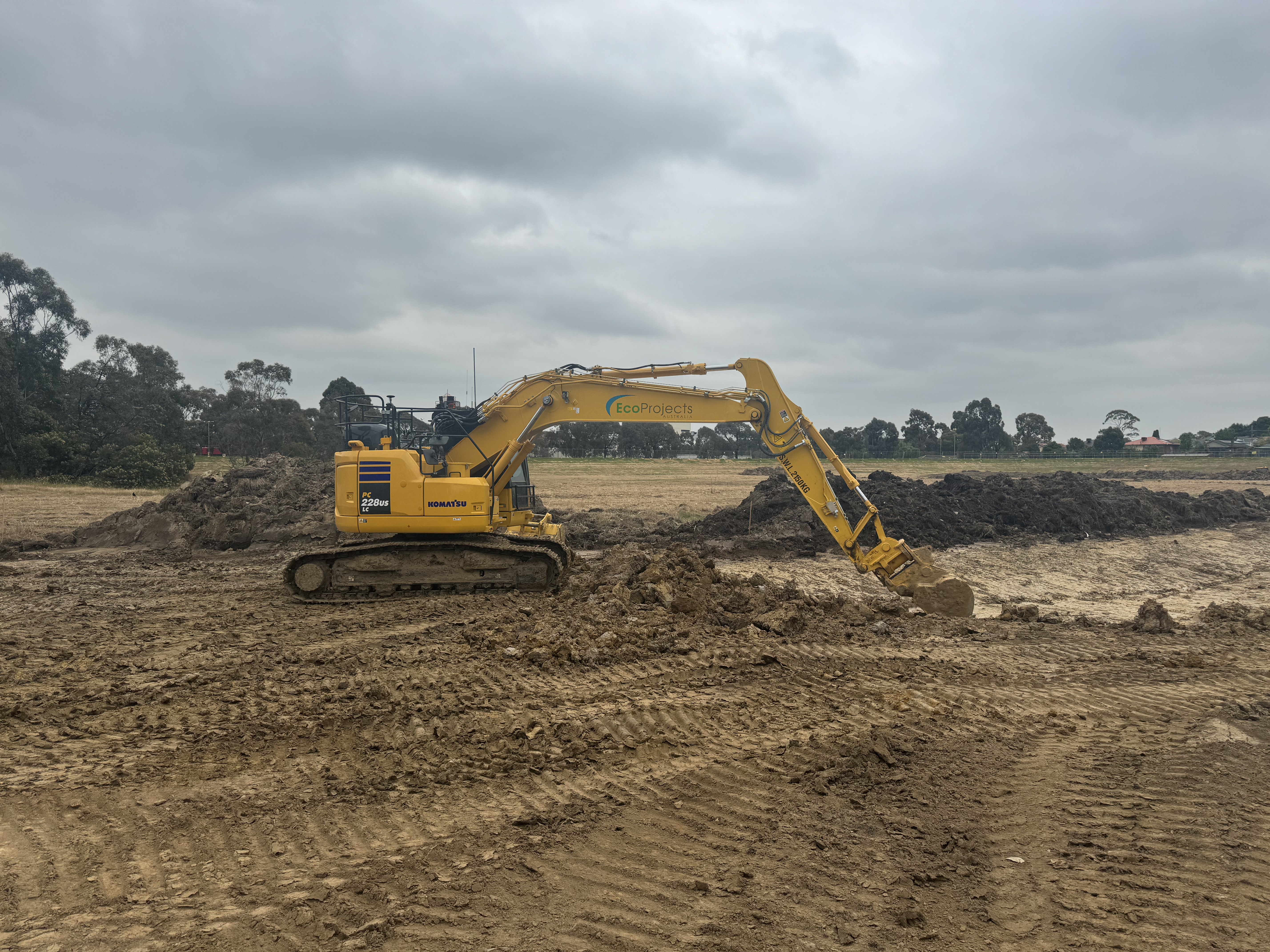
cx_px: 635
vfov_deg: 56.8
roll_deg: +0.3
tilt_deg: -0.1
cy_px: 476
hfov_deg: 71.6
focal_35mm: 24
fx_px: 881
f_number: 1.78
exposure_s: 1/6410
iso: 80
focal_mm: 6.86
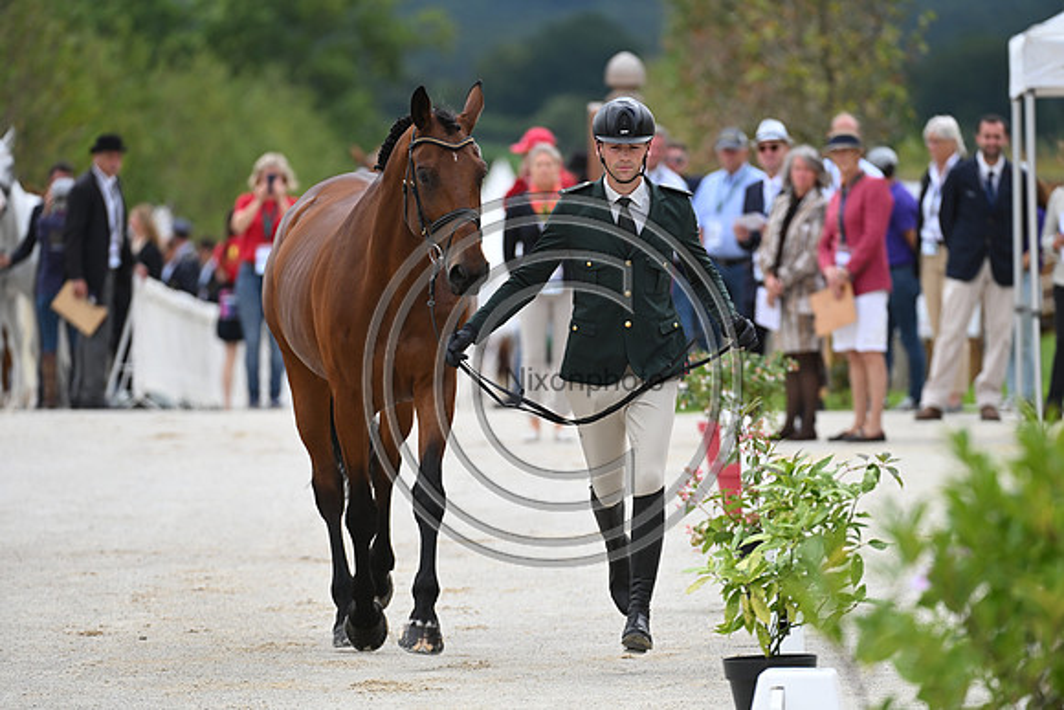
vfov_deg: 3.8
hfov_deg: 5.7
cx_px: 532
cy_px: 355
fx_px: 10642
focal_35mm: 360
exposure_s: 1/1600
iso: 560
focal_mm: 360
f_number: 5.6
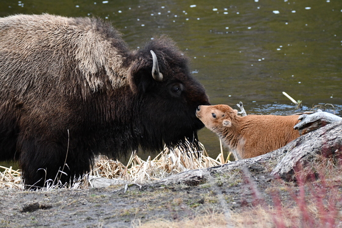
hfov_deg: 7.2
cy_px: 114
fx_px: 2707
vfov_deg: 4.8
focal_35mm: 285
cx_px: 171
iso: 1800
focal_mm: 190
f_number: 5
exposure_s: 1/250
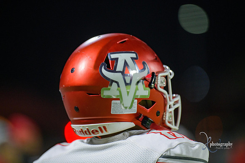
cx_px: 122
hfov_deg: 6.9
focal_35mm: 300
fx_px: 2042
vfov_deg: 4.6
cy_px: 82
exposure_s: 1/250
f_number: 2.8
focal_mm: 300
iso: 1250
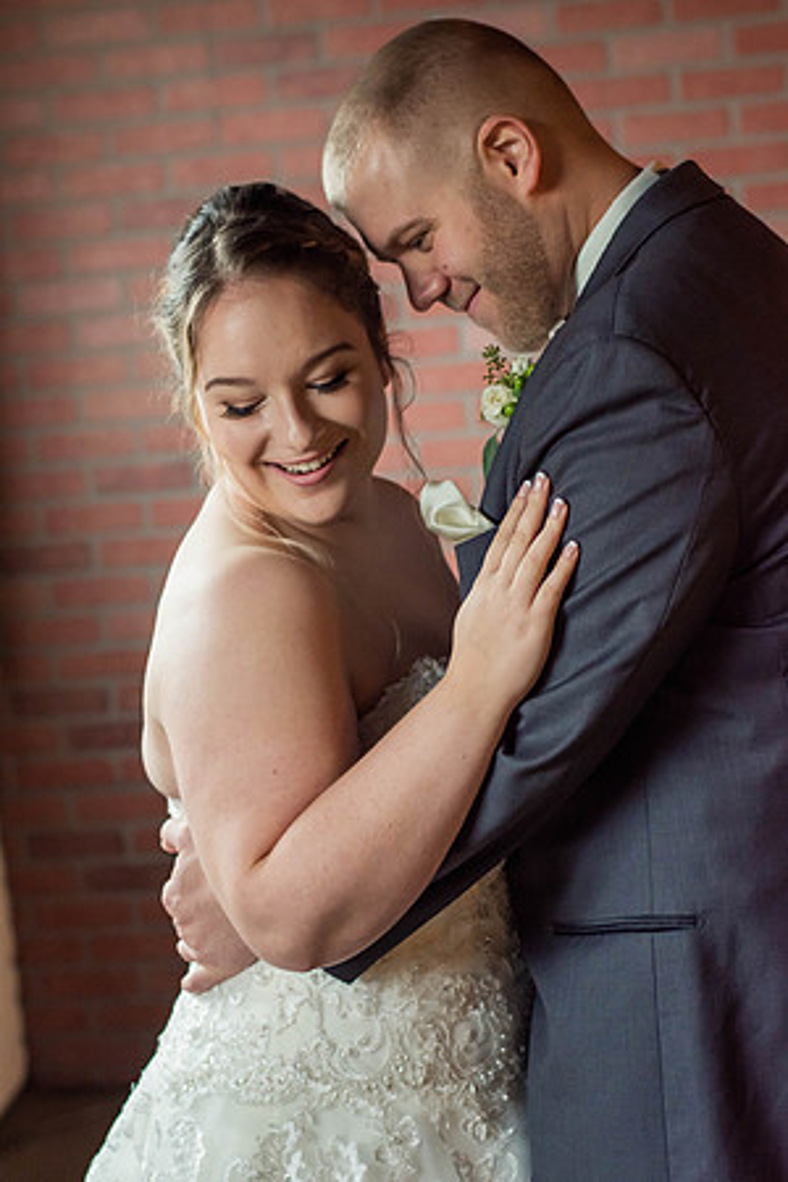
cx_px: 394
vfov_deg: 27.0
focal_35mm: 75
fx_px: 2462
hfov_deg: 18.2
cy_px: 591
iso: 1000
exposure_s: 1/160
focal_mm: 50
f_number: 2.8
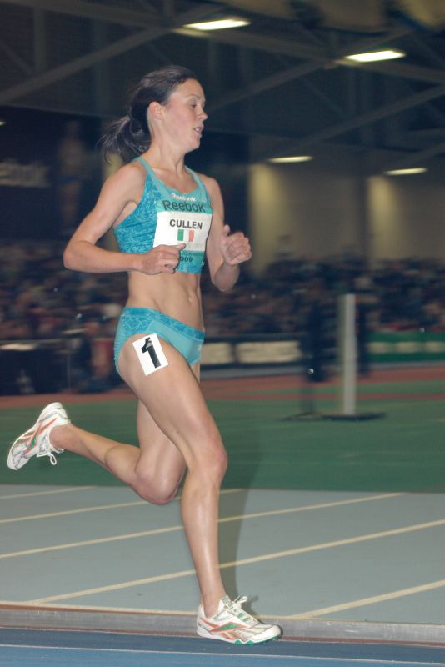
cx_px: 222
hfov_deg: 11.4
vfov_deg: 17.1
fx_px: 2223
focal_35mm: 120
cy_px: 334
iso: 800
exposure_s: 1/125
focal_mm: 80
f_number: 6.3
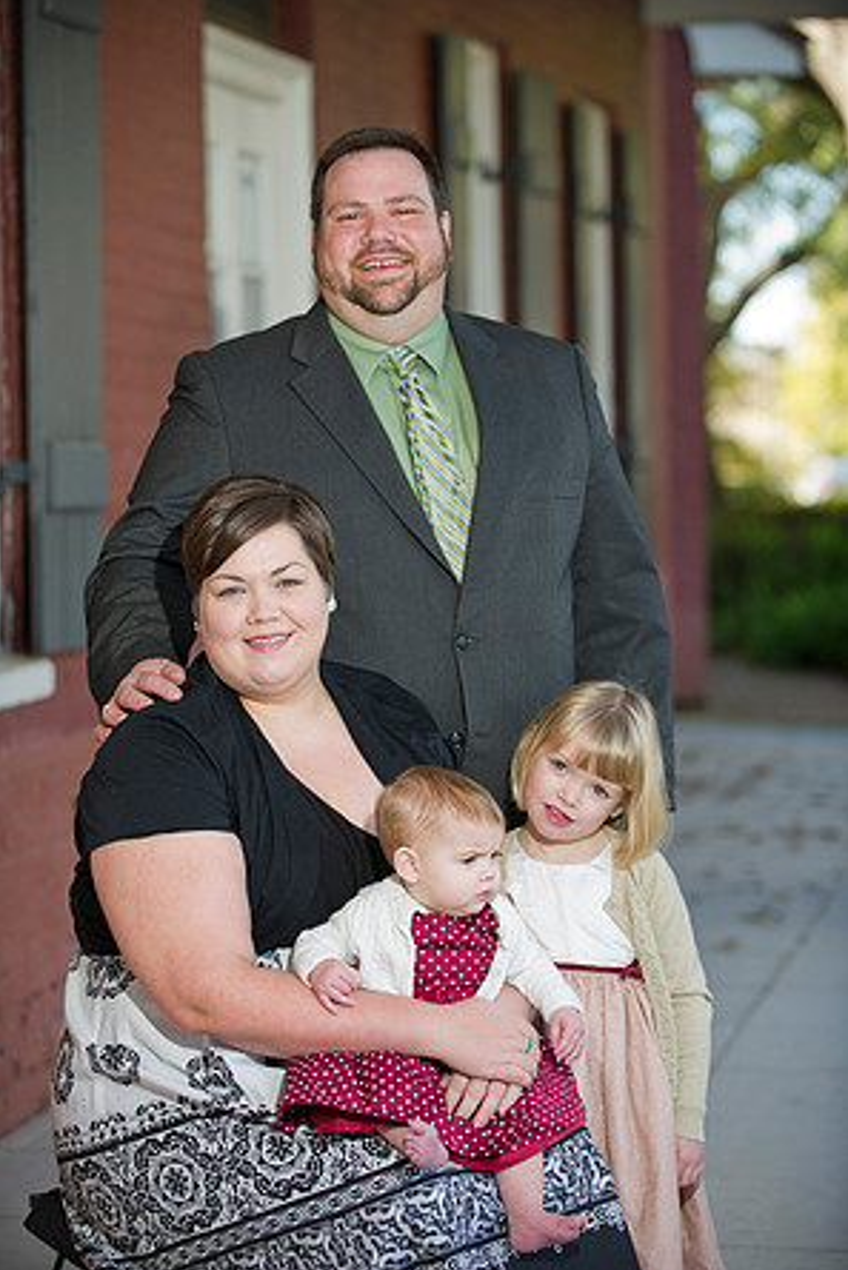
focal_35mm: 106
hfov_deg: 12.9
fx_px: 3742
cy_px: 634
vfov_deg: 19.3
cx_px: 424
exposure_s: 1/250
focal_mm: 105
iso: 250
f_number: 3.2
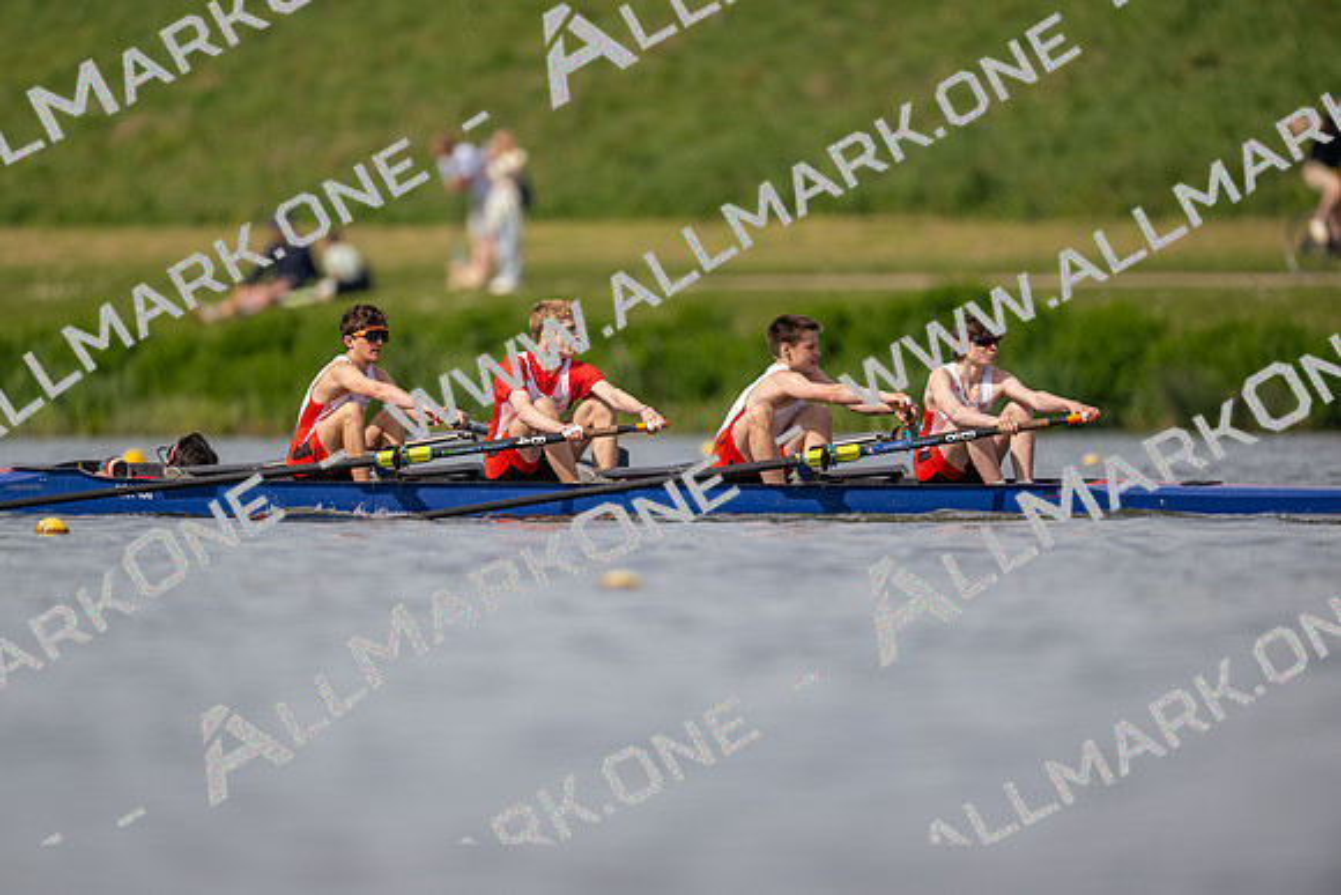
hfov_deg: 3.4
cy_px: 448
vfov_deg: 2.3
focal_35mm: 600
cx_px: 670
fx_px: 22354
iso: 220
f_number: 4
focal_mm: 600
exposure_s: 1/2500
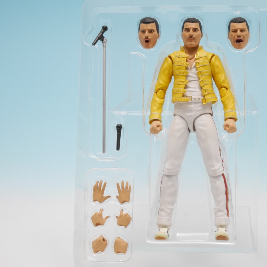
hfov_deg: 22.7
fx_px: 663
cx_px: 172
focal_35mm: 76
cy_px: 133
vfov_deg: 22.8
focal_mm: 32
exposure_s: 1/3.2
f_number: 16
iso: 1600
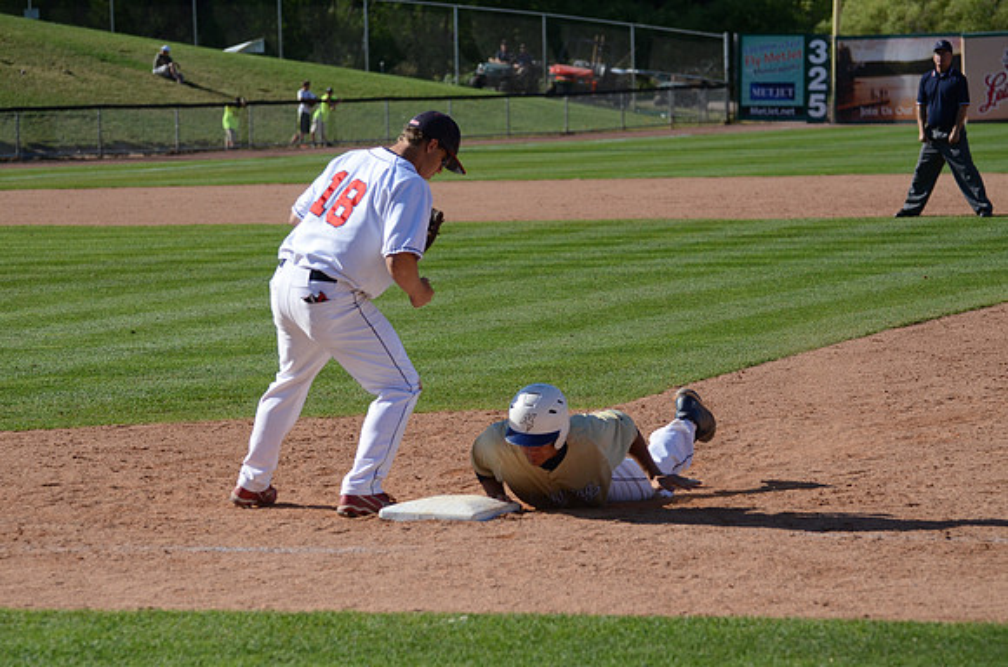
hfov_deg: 14.0
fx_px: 4107
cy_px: 334
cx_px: 504
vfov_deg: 9.3
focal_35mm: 147
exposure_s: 1/8000
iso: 800
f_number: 4.5
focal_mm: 98
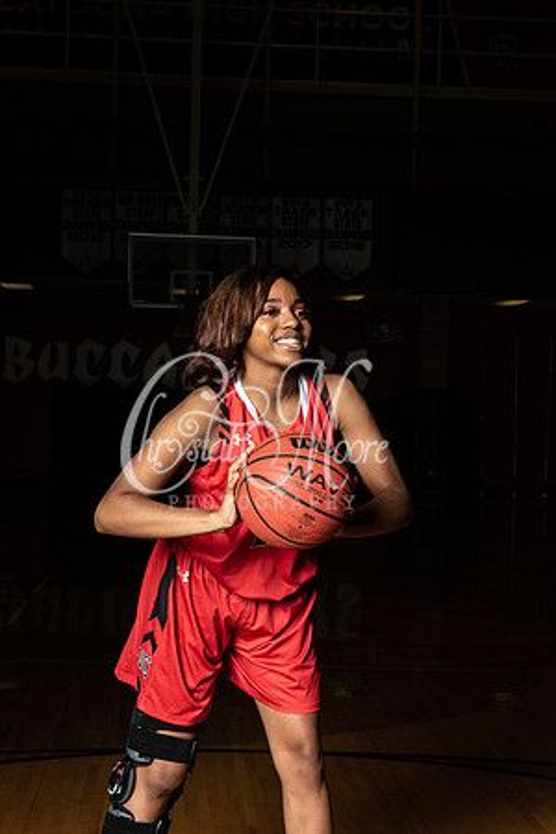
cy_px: 417
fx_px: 1622
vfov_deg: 28.8
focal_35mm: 70
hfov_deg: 19.5
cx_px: 278
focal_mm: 70
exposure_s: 1/200
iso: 320
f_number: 14
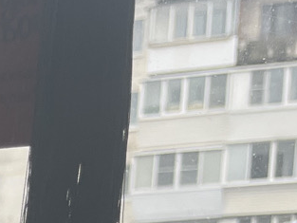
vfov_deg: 7.8
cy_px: 669
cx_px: -518
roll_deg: +1.0
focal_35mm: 166
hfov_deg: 9.8
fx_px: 1425
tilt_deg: -13.2
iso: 50
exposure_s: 1/793
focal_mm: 5.1
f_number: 1.6
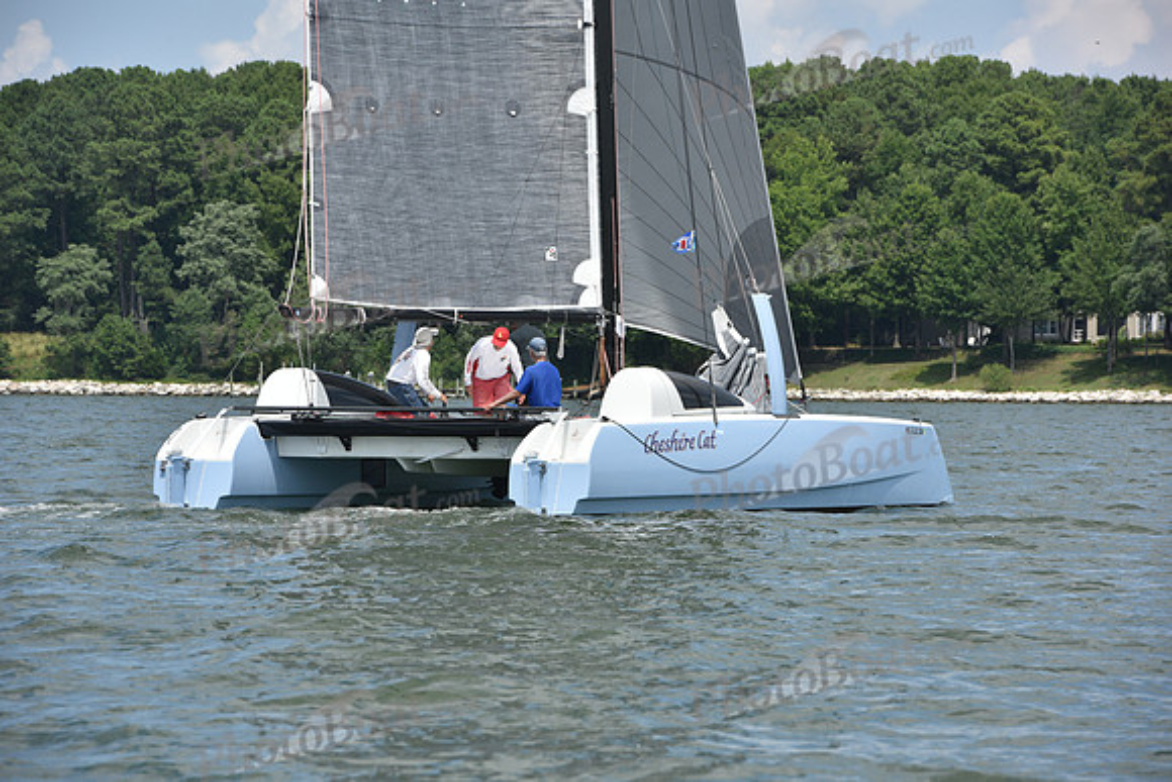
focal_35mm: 200
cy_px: 391
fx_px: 6512
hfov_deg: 10.3
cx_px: 586
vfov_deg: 6.9
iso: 320
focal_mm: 200
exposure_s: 1/1000
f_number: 10
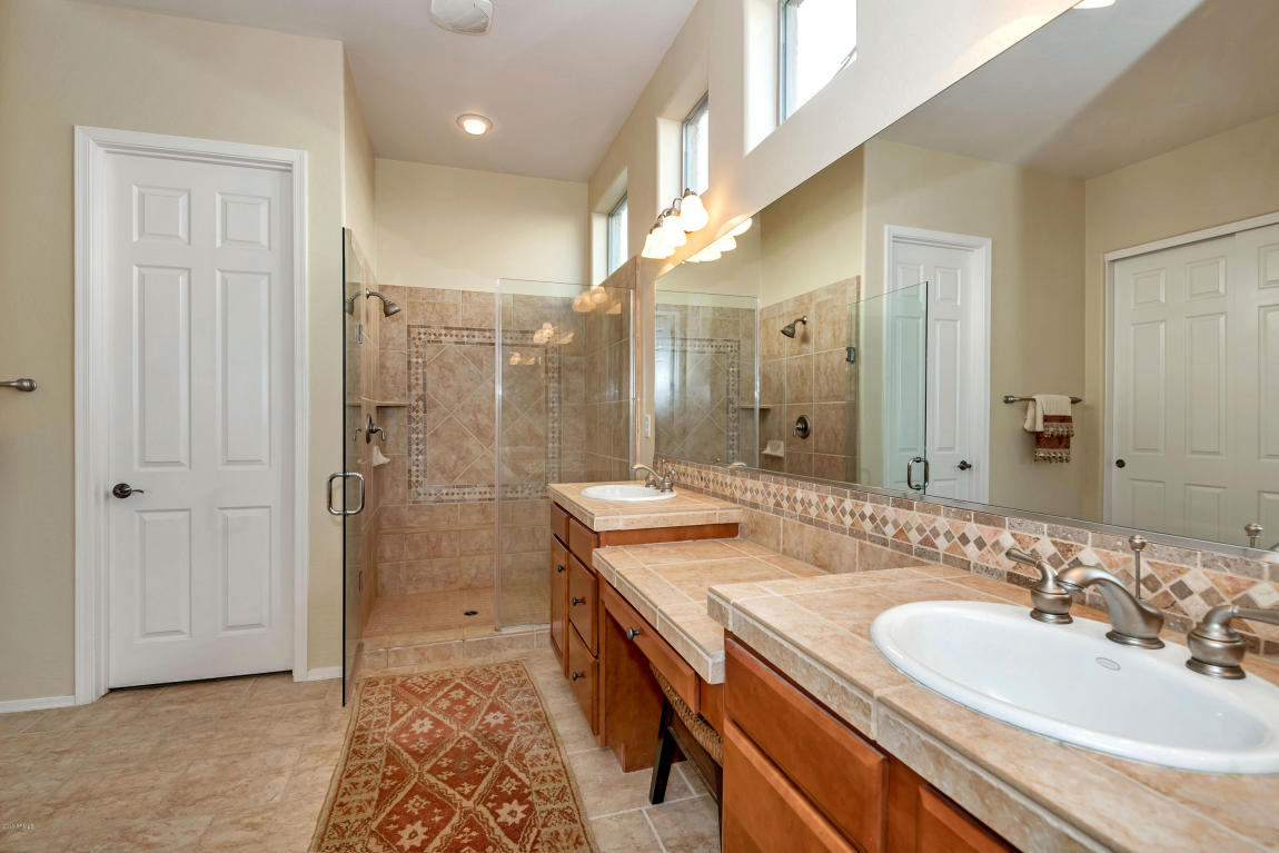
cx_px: 640
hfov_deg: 100.4
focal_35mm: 15
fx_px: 533
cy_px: 426
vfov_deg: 77.3
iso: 320
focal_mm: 15
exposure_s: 1/60
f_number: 5.6
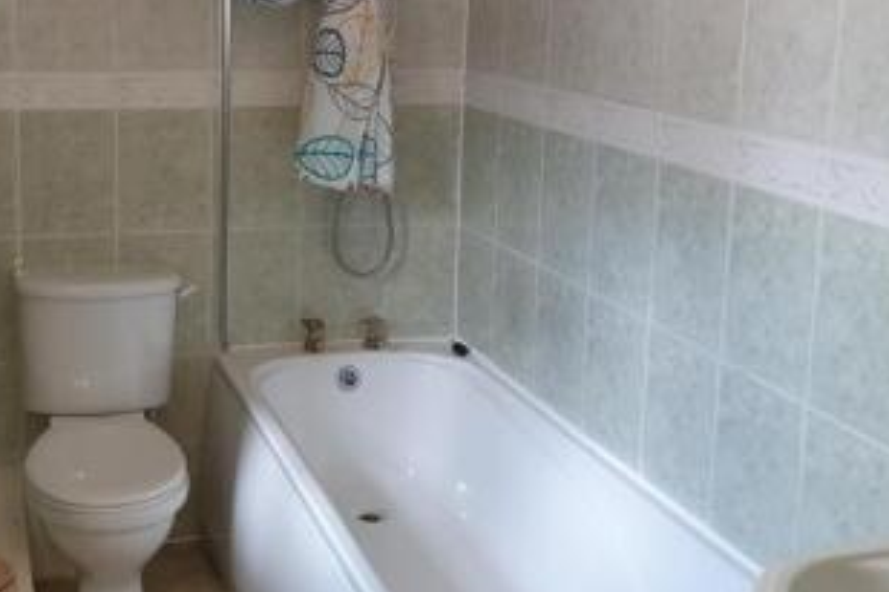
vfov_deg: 26.3
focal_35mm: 51
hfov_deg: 38.1
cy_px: 188
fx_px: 1259
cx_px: 246
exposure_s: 1/50
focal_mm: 4.3
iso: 100
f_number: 2.4
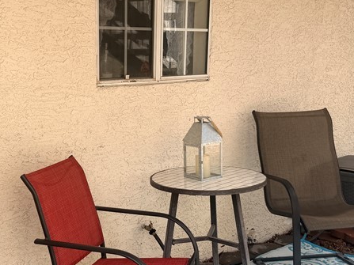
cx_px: 133
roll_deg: -1.1
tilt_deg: -12.0
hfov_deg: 34.8
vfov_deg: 26.5
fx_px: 562
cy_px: 144
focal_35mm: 55
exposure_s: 1/813
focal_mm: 6.76
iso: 80
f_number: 1.78
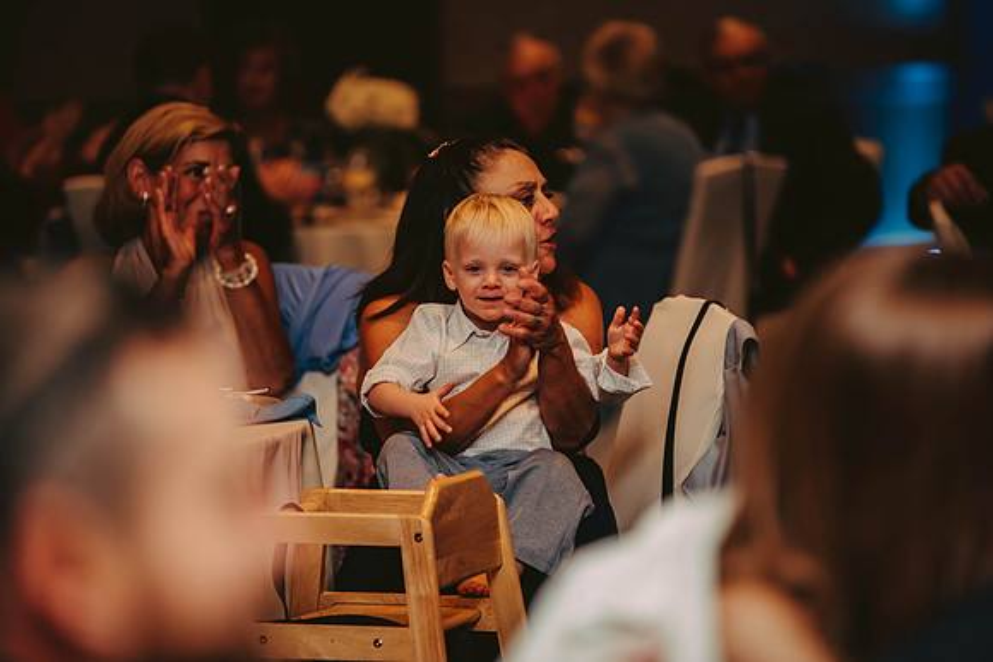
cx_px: 496
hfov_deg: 10.3
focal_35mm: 200
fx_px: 5518
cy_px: 331
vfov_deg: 6.9
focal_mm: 200
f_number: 2.8
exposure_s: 1/60
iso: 800
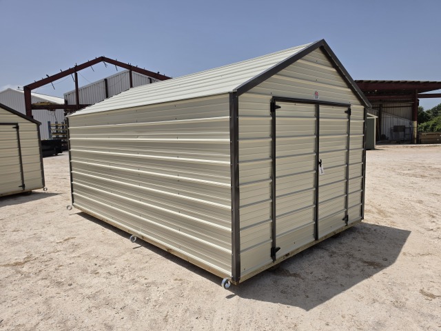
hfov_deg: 73.9
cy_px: 166
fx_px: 293
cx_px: 220
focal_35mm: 23
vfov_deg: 58.9
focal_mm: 6.5
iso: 32
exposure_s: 1/7939
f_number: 1.4
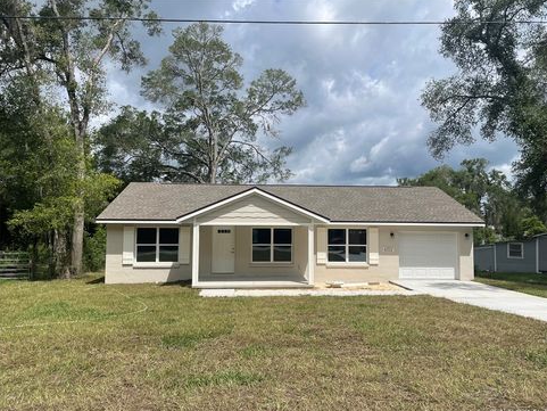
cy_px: 210
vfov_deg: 51.4
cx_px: 282
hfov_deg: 65.3
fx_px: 427
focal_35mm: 27
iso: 32
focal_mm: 4.2
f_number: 1.6
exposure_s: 1/5051
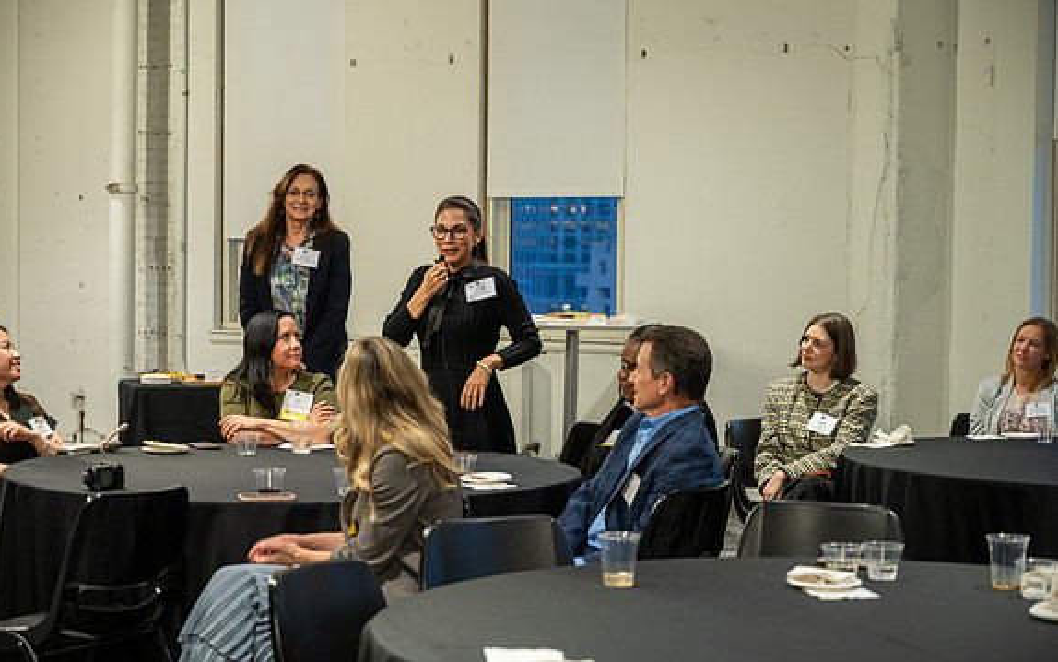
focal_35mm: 69
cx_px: 525
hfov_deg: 29.8
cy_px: 341
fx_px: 1990
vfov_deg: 18.9
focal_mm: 67
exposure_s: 1/50
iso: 1600
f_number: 4
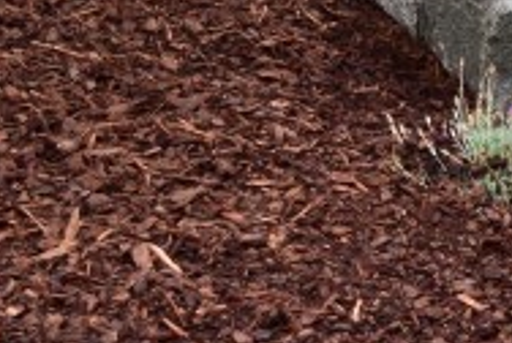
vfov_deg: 5.7
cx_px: 1291
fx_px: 3372
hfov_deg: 7.9
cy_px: -235
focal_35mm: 237
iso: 400
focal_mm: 29
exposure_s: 1/60
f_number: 8
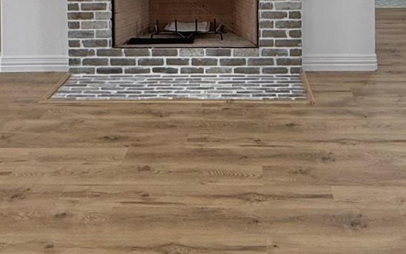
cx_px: 226
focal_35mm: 56
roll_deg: +0.5
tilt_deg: -0.5
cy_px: -110
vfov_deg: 20.3
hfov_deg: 36.2
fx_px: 619
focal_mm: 2.22
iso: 160
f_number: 2.2
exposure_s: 1/120
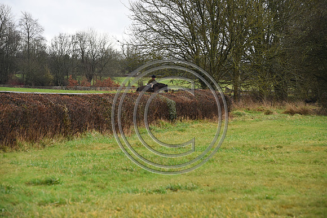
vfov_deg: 6.9
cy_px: 109
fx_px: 1816
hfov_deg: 10.3
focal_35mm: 200
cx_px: 164
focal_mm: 200
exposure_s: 1/1000
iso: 2500
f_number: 9
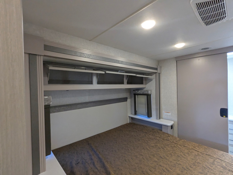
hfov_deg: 94.4
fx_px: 108
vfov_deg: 78.2
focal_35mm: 16
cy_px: 88
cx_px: 116
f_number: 2.2
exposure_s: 1/92.1
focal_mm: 2.35
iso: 343
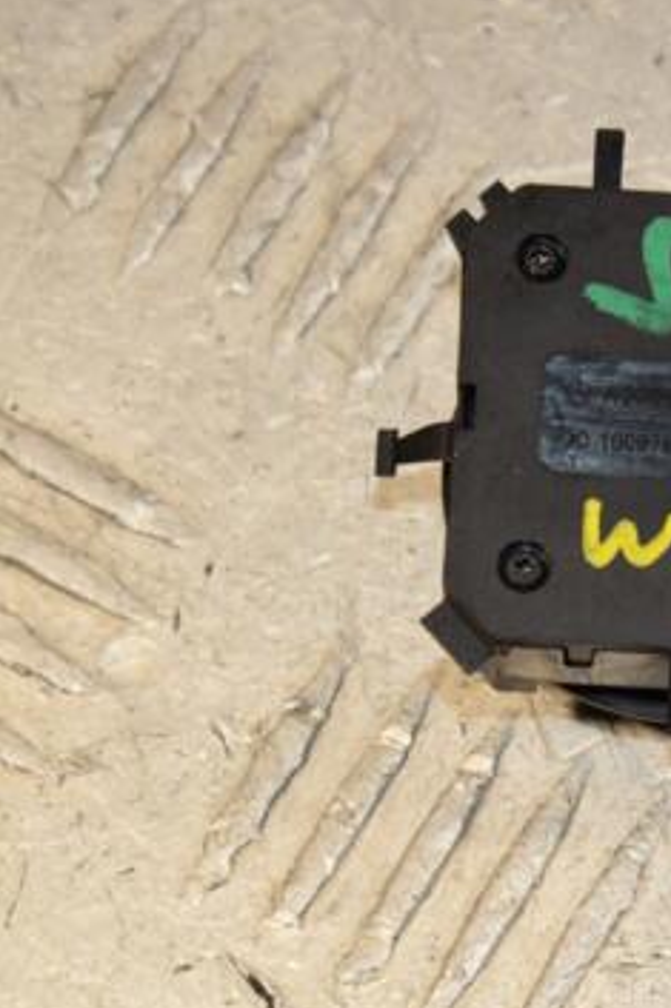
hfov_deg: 5.1
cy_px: 457
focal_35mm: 268
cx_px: 808
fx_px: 7495
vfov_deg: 7.7
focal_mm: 105
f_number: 10
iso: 800
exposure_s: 1/200
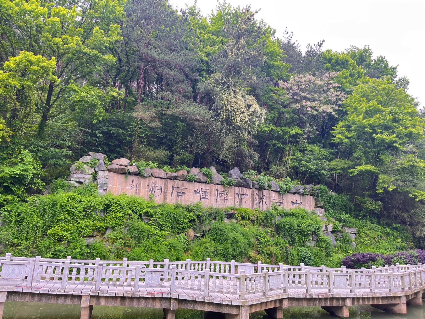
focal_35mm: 26
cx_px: 212
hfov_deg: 67.3
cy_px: 160
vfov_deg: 53.1
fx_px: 319
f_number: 1.6
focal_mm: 5.1
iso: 64
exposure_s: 1/167
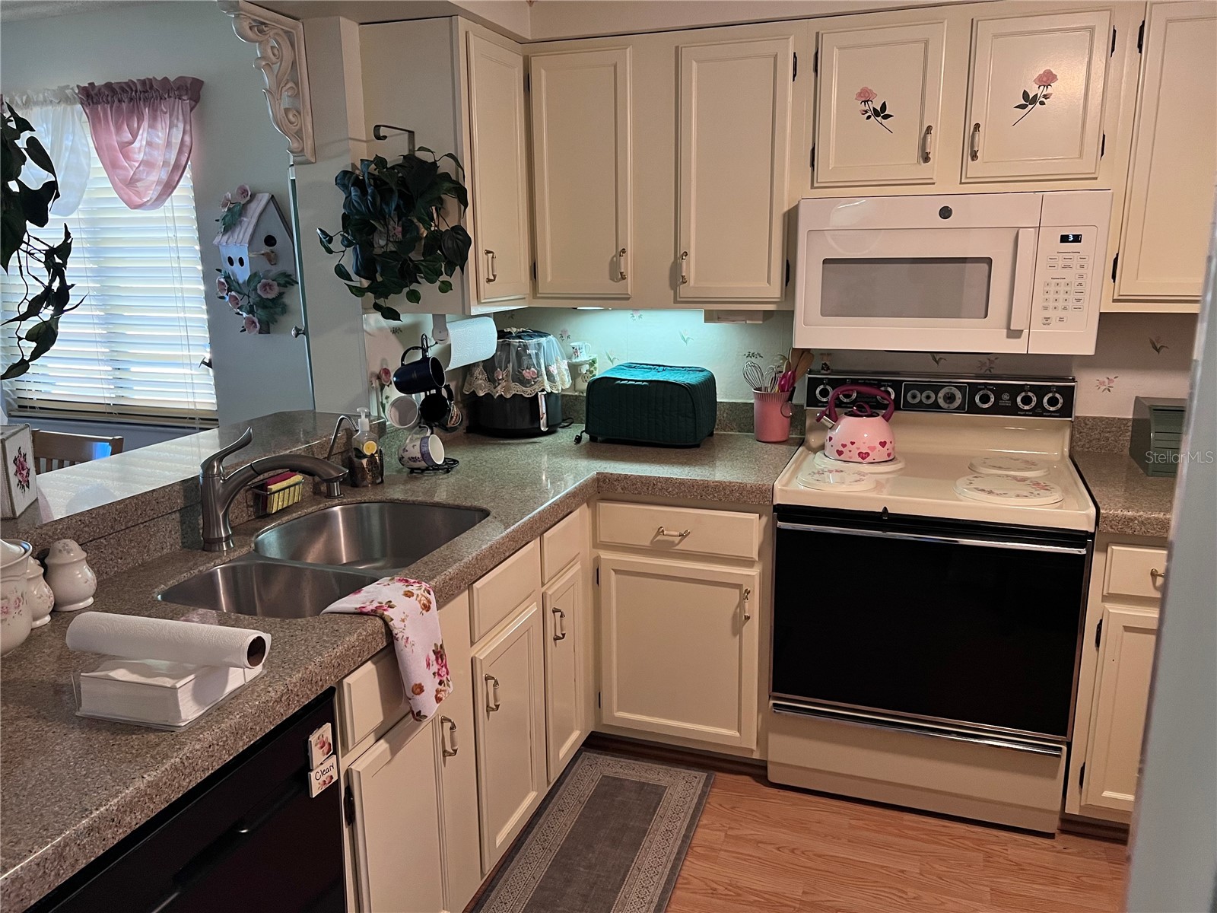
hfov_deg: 67.3
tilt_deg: -13.5
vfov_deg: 53.1
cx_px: 608
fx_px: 914
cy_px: 456
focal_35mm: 26
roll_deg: +1.0
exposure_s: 1/60
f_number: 1.5
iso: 80
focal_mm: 5.7
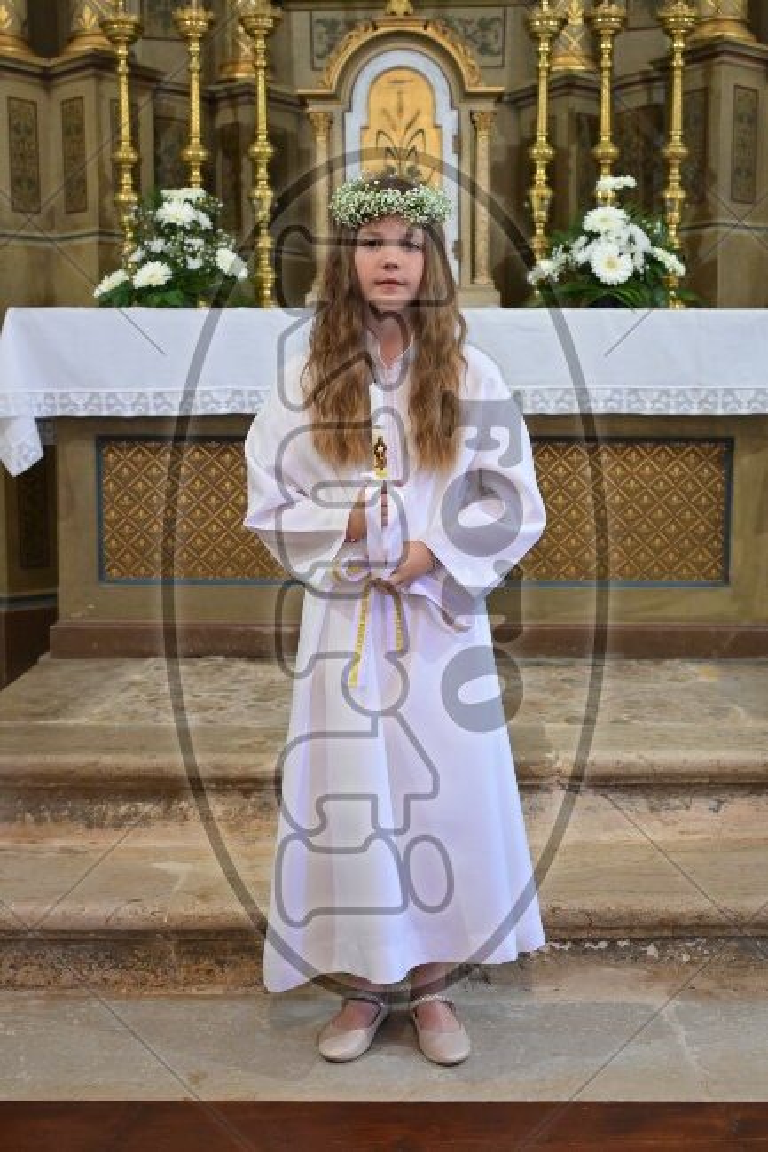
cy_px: 576
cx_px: 384
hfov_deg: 32.6
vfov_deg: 47.4
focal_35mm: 41
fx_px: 1313
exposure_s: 1/125
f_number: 5
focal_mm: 41
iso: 5000
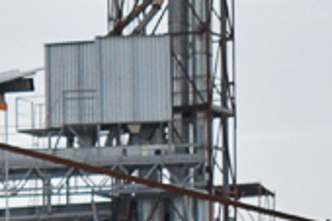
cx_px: -719
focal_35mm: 424
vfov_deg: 3.2
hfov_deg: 4.6
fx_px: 3906
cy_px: 598
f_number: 5.6
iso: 800
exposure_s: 1/800
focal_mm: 40
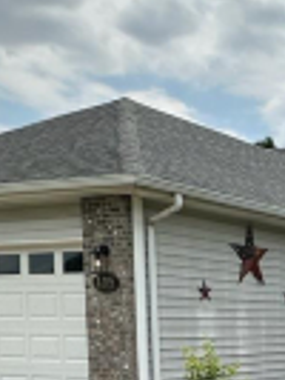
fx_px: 767
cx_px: 439
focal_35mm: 70
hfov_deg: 18.4
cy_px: 413
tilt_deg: -6.5
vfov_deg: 25.8
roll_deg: -1.2
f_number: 2.2
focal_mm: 2.22
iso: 40
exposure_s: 1/2174
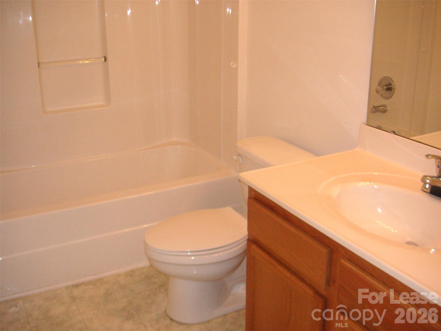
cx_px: 220
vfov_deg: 38.7
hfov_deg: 50.1
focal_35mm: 37
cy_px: 166
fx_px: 471
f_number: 2.8
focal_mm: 6.1
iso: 160
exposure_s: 1/45
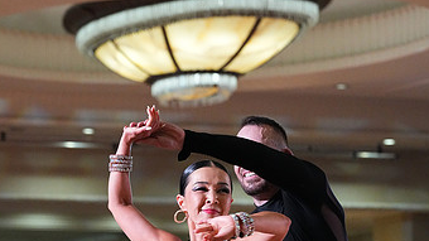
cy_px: 342
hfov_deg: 9.8
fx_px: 2502
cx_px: 205
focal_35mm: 220
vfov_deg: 5.5
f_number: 5
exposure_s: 1/400
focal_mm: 123
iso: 8000
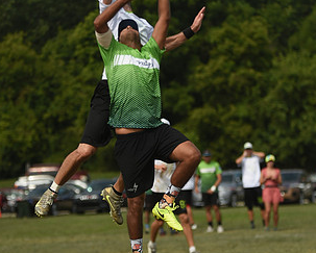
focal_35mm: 233
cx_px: 169
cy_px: 84
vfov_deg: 6.6
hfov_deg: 8.3
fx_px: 2181
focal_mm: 130
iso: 100
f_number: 2.8
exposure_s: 1/2000
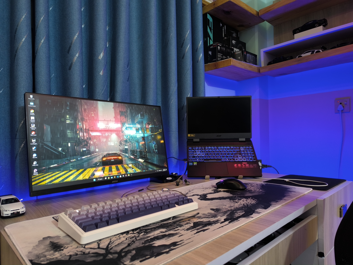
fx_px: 235
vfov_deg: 58.9
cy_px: 132
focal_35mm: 23
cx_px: 176
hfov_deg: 73.9
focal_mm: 6.14
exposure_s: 1/25
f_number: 1.65
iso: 1000
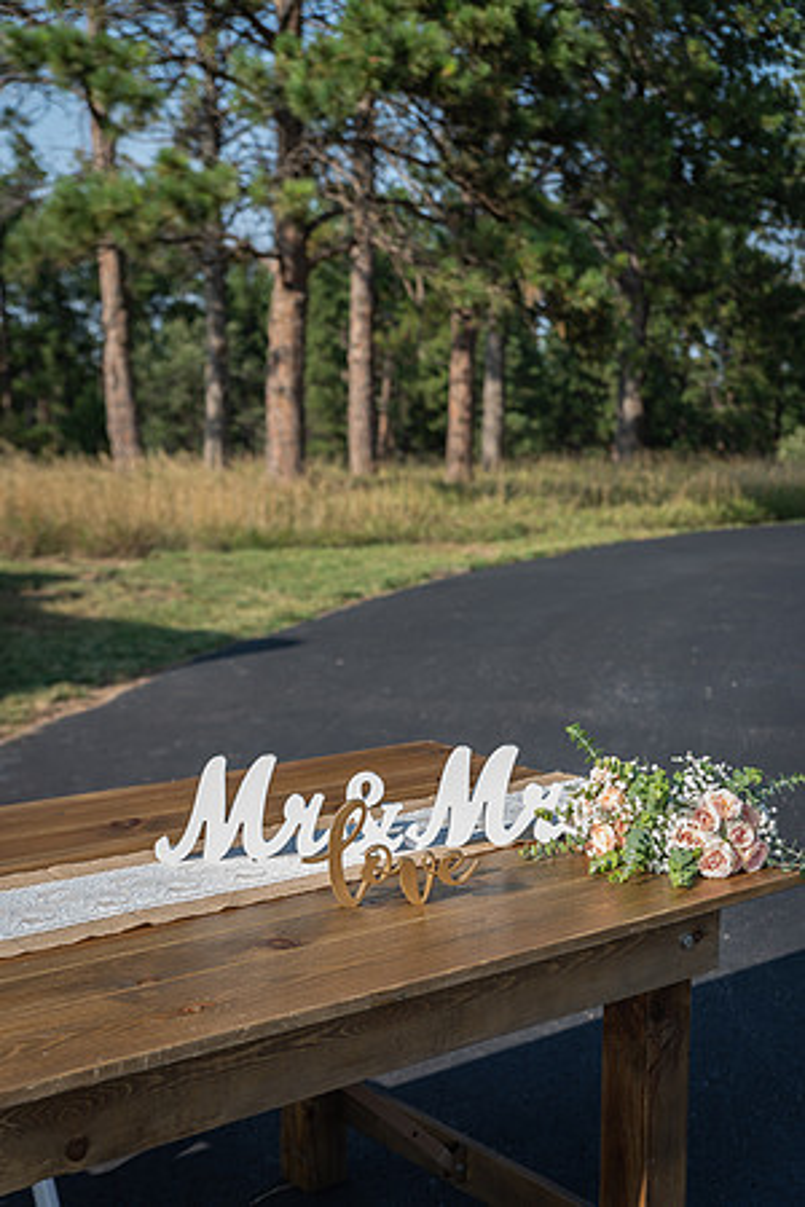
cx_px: 402
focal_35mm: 50
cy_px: 604
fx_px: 1677
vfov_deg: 39.6
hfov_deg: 27.0
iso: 50
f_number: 3.5
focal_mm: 50
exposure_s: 1/320
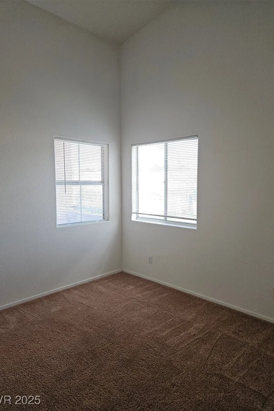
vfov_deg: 73.8
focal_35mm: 24
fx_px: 274
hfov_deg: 53.1
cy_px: 206
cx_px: 141
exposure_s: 1/120
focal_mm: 5.4
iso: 50
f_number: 1.8
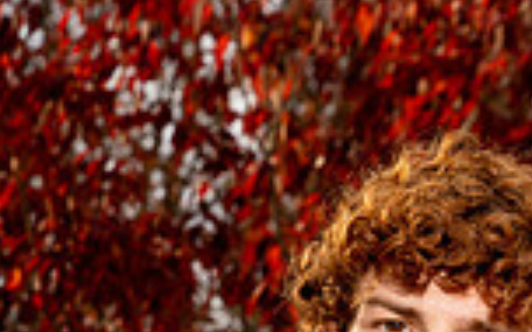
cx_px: 346
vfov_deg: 6.4
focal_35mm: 196
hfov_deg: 10.7
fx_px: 2842
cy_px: 765
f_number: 8
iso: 125
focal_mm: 65
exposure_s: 1/250
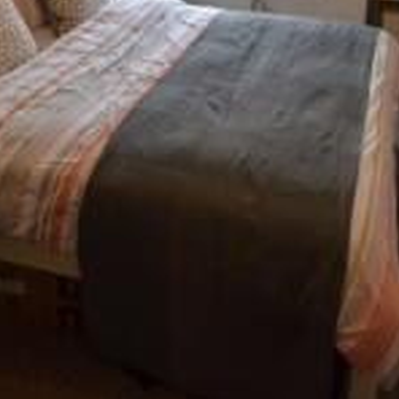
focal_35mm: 41
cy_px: -23
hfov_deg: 40.4
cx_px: 267
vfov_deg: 35.8
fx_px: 535
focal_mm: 10
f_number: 3.5
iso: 640
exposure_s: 1/60
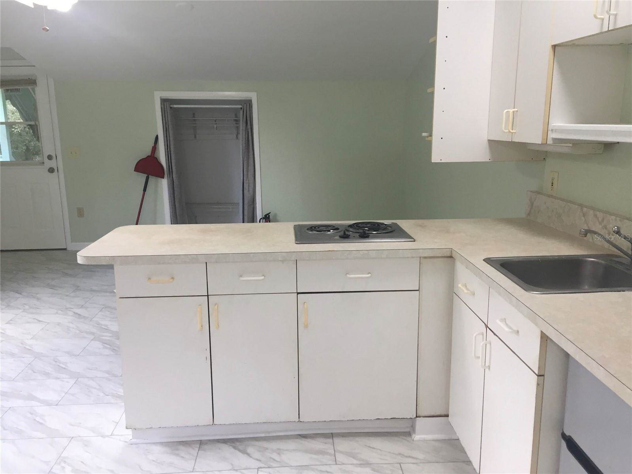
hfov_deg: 61.7
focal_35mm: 29
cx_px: 316
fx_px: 529
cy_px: 237
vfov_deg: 48.2
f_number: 2.2
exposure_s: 1/40
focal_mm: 4.15
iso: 32
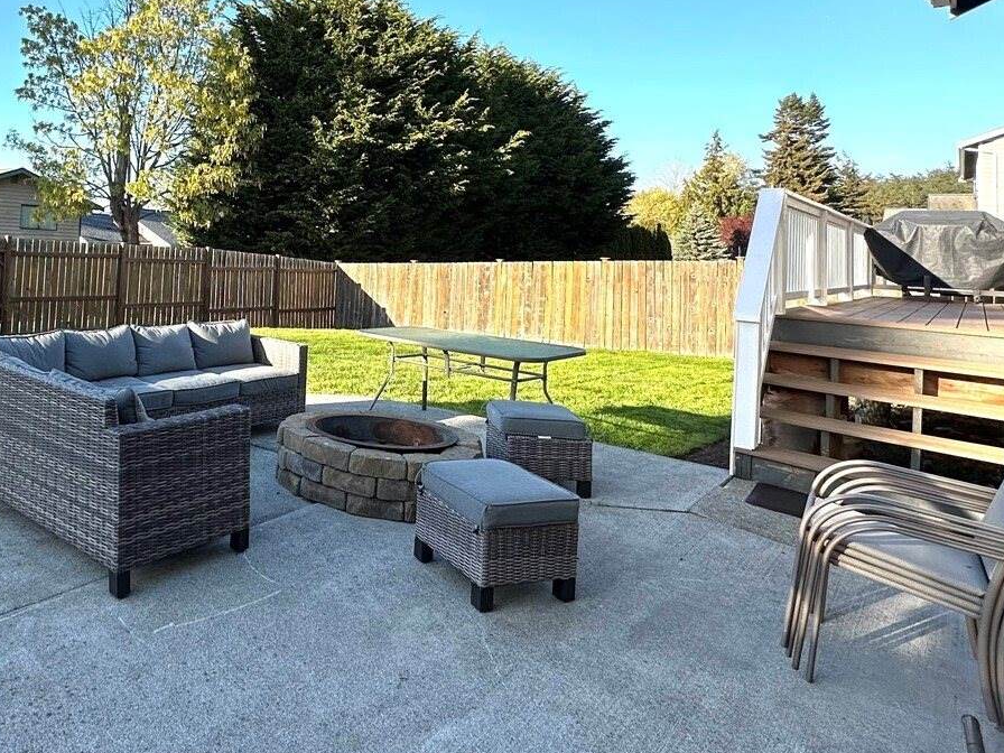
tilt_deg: +2.1
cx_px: 207
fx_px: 725
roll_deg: -2.6
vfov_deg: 53.0
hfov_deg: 63.6
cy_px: 213
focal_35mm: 25
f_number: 2.2
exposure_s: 1/707
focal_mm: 2.22
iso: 40
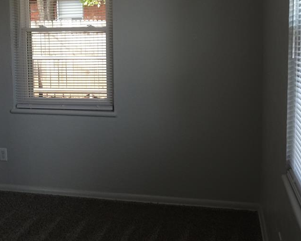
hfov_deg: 47.9
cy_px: 60
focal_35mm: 38
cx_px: 166
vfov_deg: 38.2
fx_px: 339
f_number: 3.5
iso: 125
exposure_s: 1/30
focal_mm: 4.1
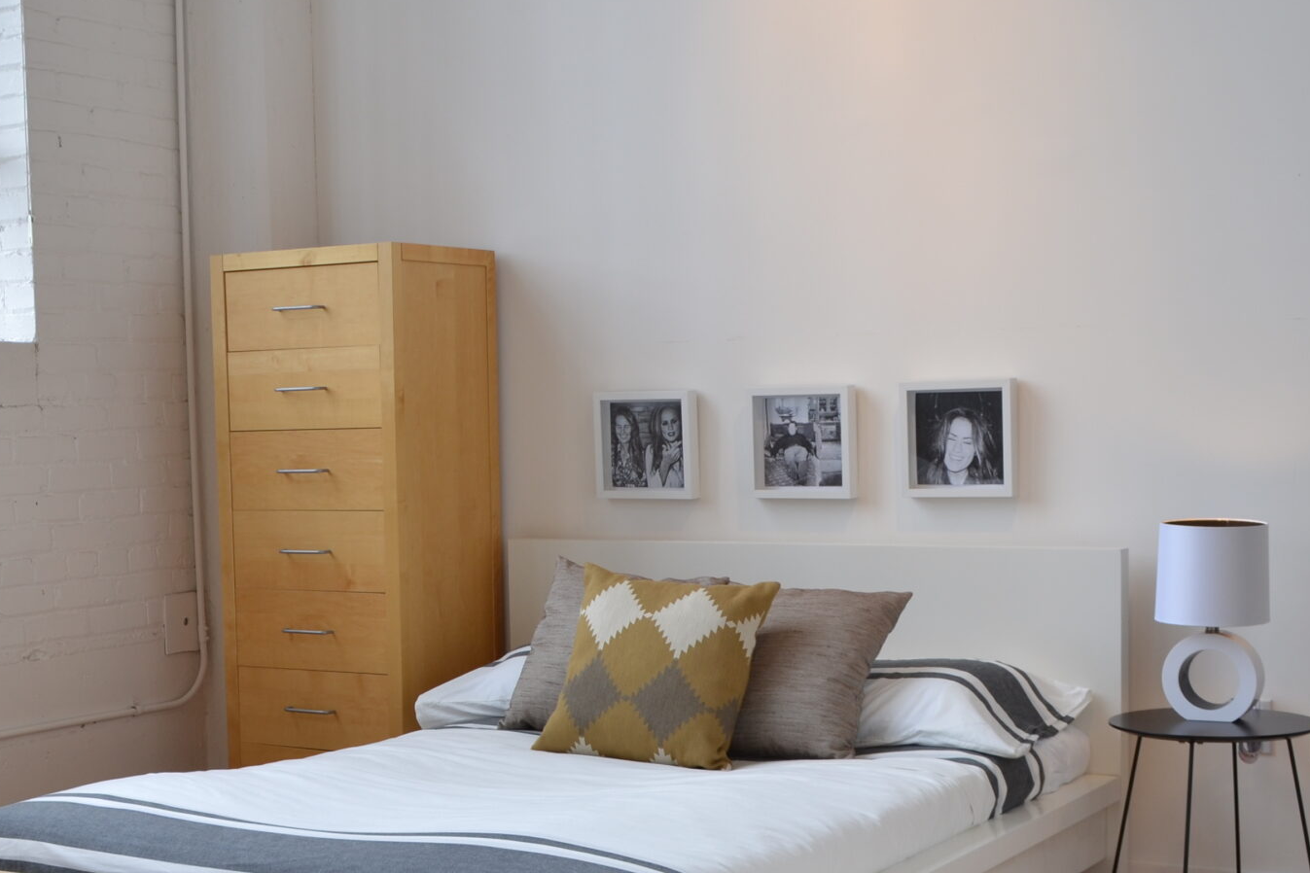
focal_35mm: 57
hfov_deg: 34.7
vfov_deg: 23.7
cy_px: 544
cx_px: 437
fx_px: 2074
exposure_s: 1/40
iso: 100
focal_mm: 20
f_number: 5.6
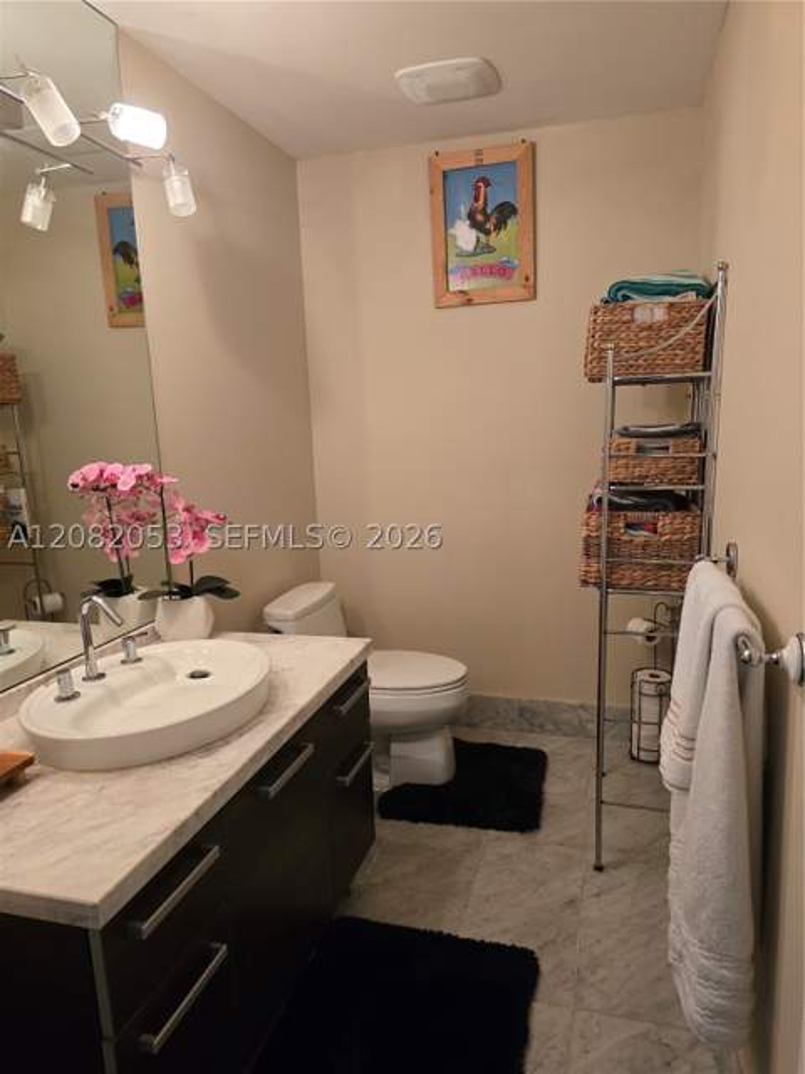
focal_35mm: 23
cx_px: 402
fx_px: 713
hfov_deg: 58.9
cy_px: 537
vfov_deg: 73.9
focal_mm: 6.3
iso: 800
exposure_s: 1/120
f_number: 1.7
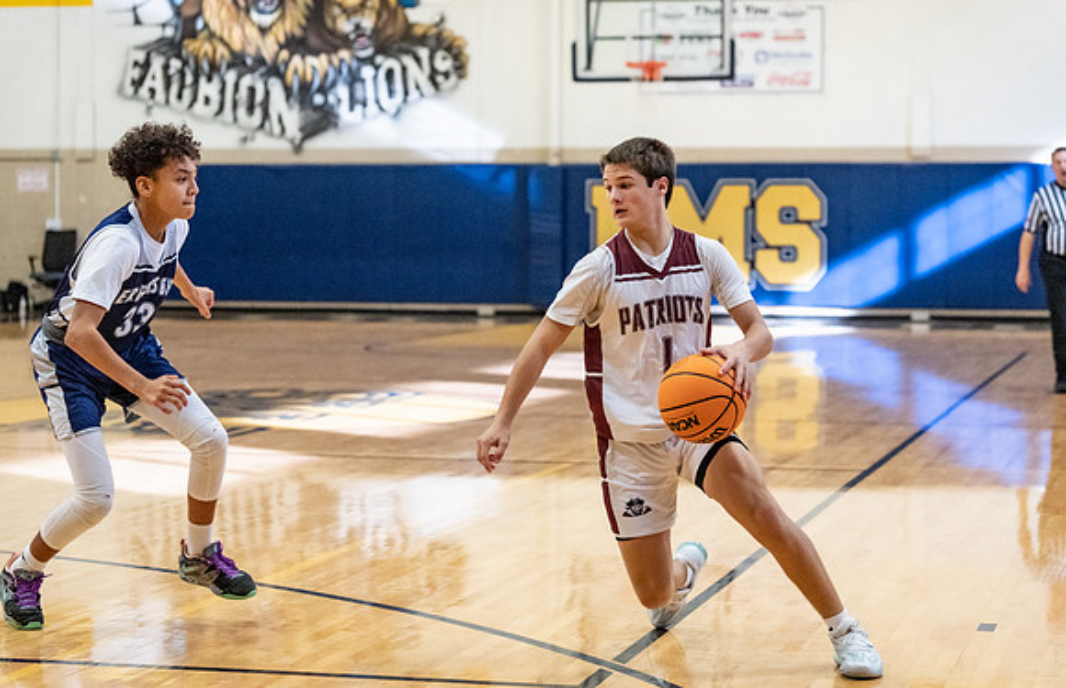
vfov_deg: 15.9
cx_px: 591
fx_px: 2460
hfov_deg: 24.4
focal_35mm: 84
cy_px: 294
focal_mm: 70
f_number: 2.8
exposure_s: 1/1000
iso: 4000
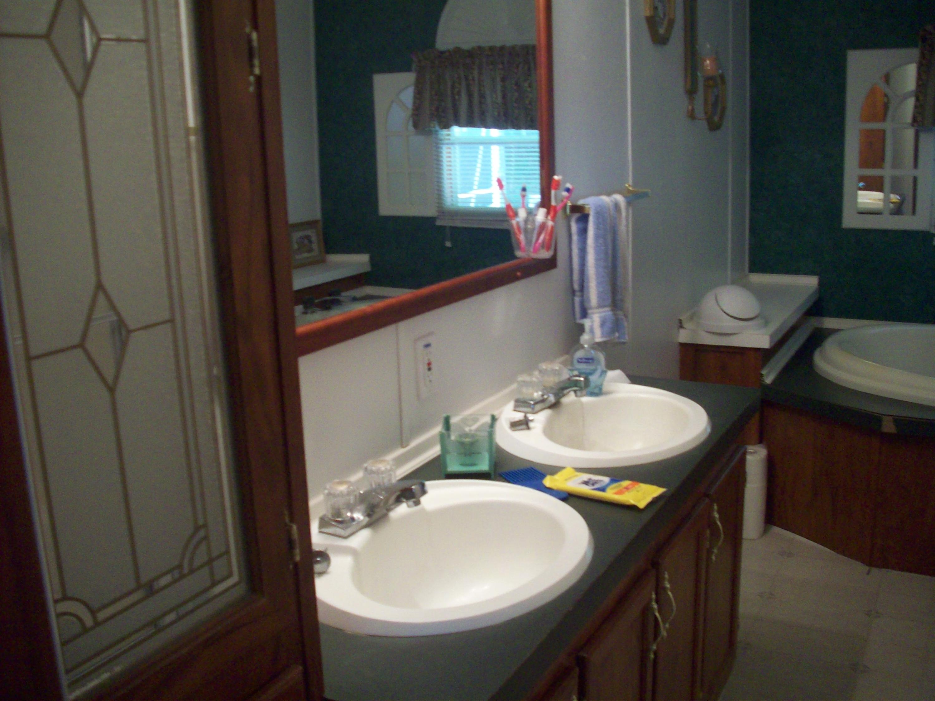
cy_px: 350
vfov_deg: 38.7
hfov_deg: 50.1
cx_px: 468
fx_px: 999
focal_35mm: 37
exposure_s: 1/22.1
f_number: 2.8
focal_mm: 6.2
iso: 160
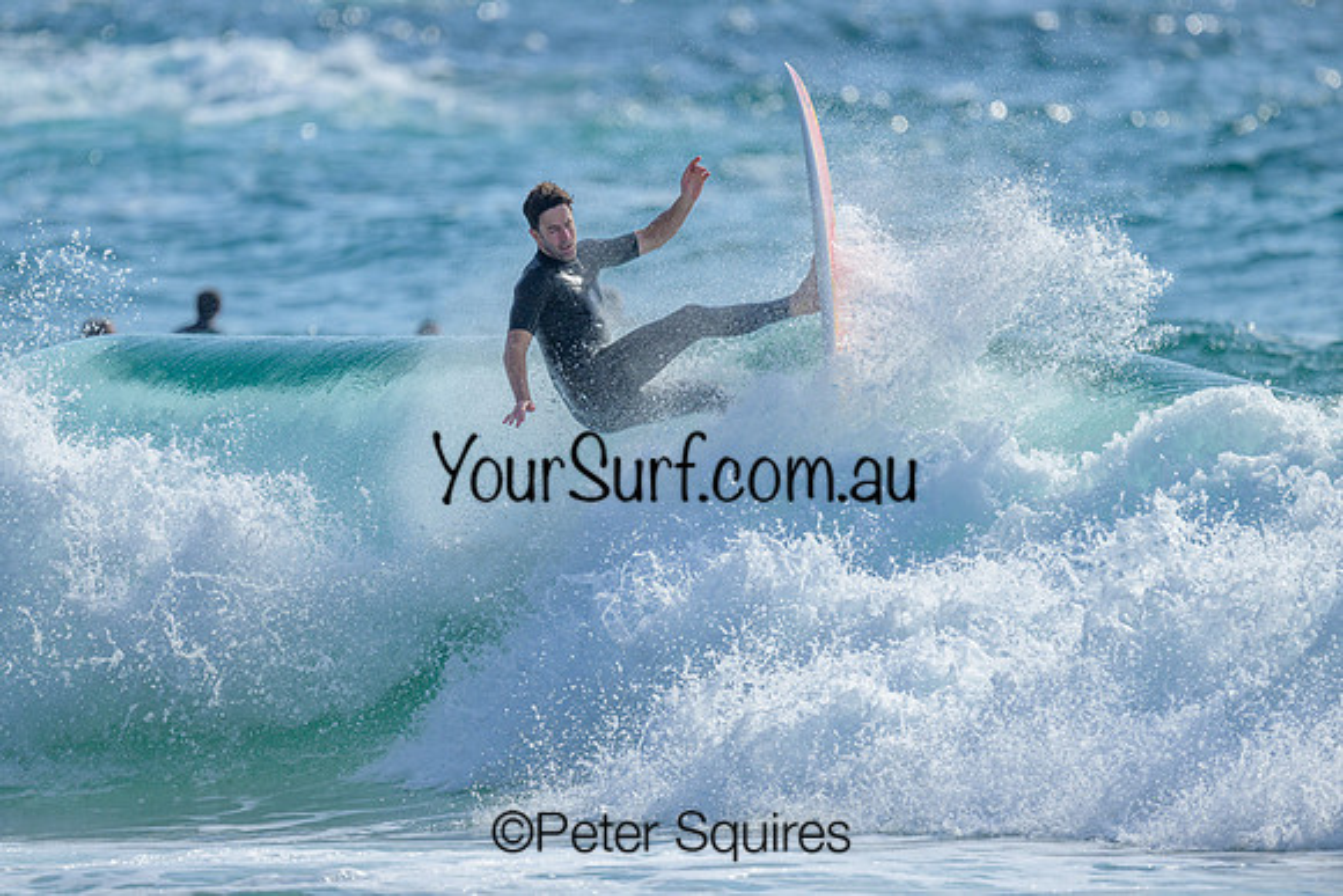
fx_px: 29850
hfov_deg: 2.6
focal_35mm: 800
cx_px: 672
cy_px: 448
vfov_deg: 1.7
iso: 180
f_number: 6.3
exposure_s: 1/2000
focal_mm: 800
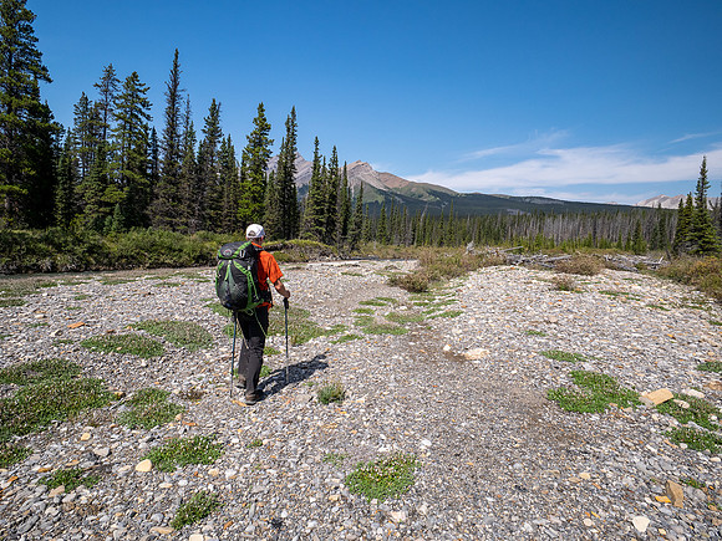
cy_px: 270
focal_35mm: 18
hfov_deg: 87.8
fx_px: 375
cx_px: 361
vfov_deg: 71.6
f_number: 8
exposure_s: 1/125
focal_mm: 9
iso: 200
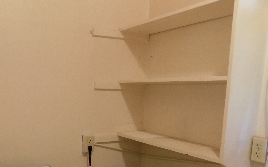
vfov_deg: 31.5
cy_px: 145
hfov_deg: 49.5
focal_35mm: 39
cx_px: 90
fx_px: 285
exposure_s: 1/10
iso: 400
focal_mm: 4
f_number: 3.1
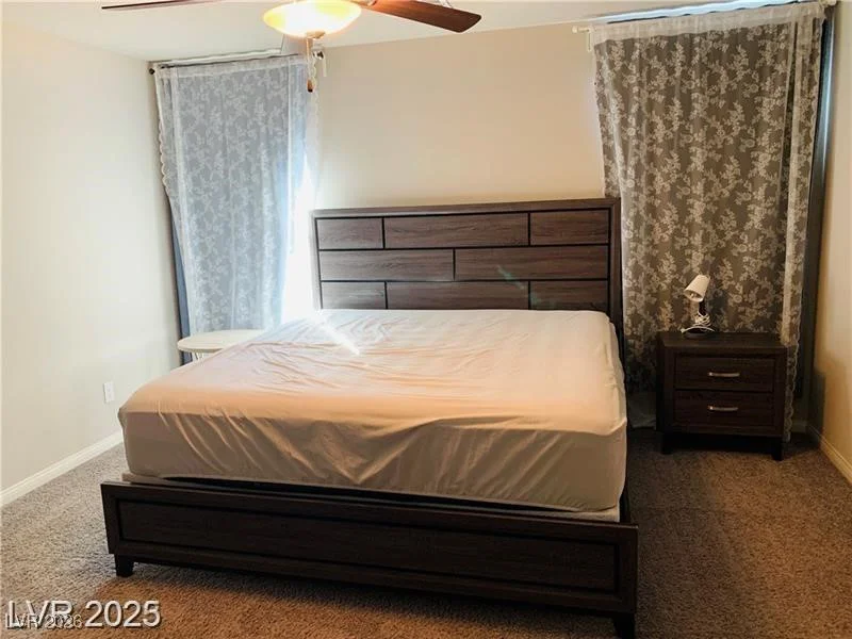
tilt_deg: -9.8
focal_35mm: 26
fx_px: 640
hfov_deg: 67.3
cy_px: 320
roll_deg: +1.8
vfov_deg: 53.1
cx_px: 426
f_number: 1.8
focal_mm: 4.25
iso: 320
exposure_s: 1/60
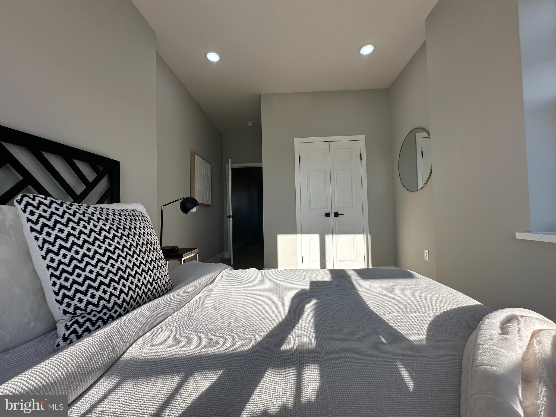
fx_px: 225
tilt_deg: +1.8
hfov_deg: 102.1
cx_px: 278
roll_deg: +1.3
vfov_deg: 85.7
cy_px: 208
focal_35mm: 14
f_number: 2.2
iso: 40
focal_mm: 2.22
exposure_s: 1/525
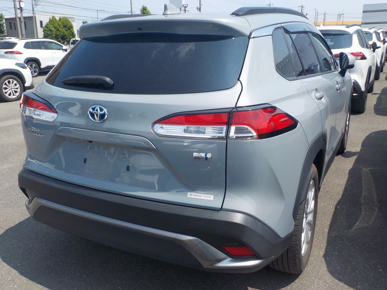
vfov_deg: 46.8
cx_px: 194
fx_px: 335
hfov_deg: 60.0
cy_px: 145
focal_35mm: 30
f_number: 3.3
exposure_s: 1/1000
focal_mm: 4.1
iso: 125
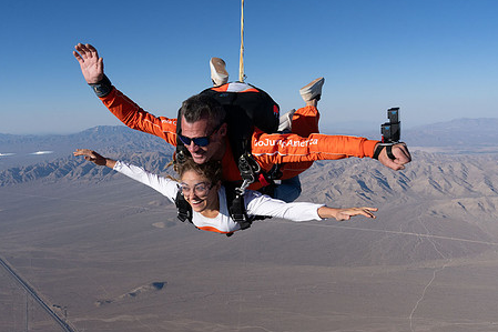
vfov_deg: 42.3
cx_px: 214
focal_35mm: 31
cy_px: 180
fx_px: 429
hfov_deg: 60.1
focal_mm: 24
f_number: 11
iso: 800
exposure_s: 1/2000
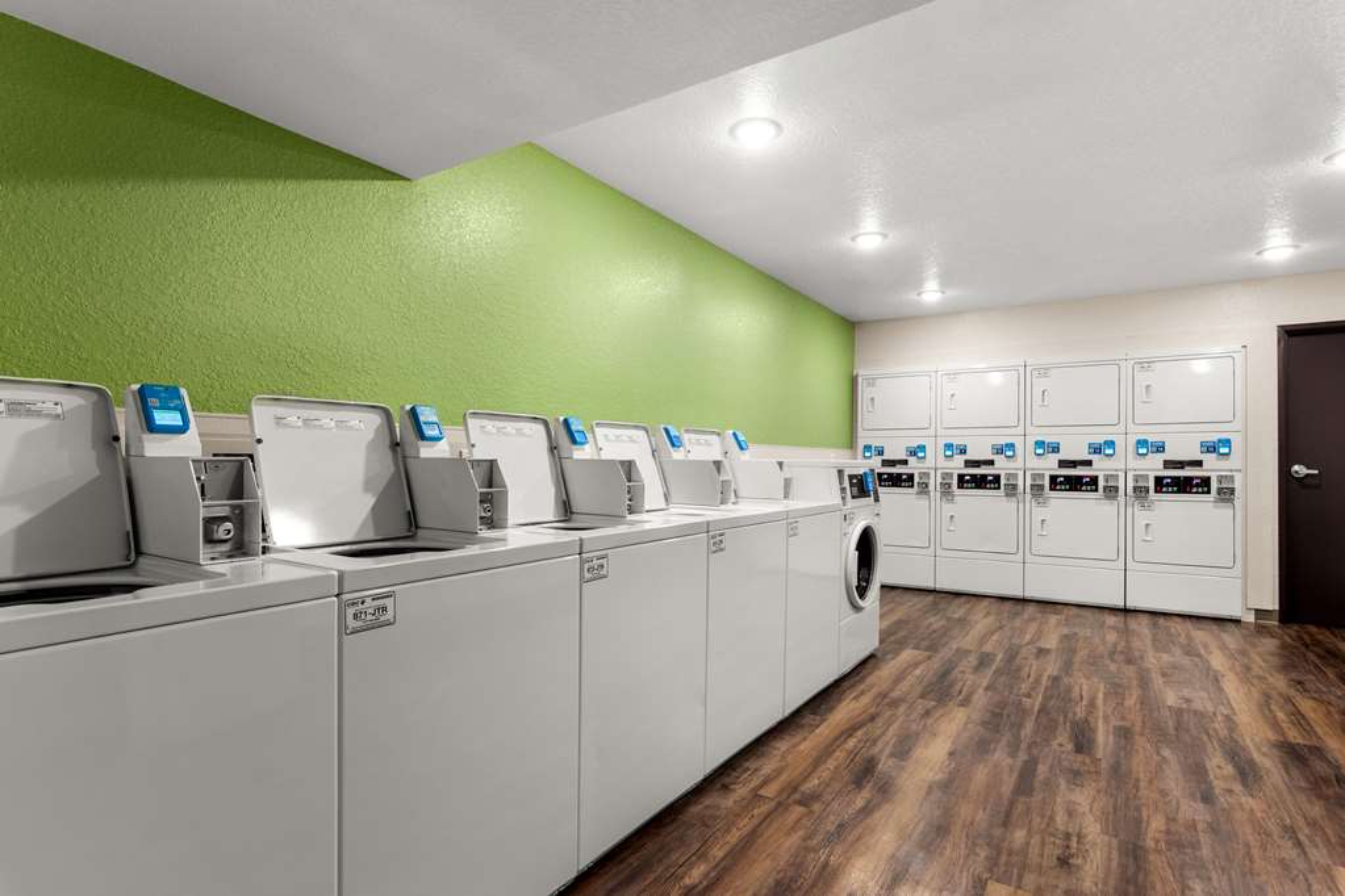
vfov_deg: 69.7
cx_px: 672
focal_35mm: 17
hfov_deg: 92.4
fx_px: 644
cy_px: 448
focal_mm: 11.5
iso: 320
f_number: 6.3
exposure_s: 1/2
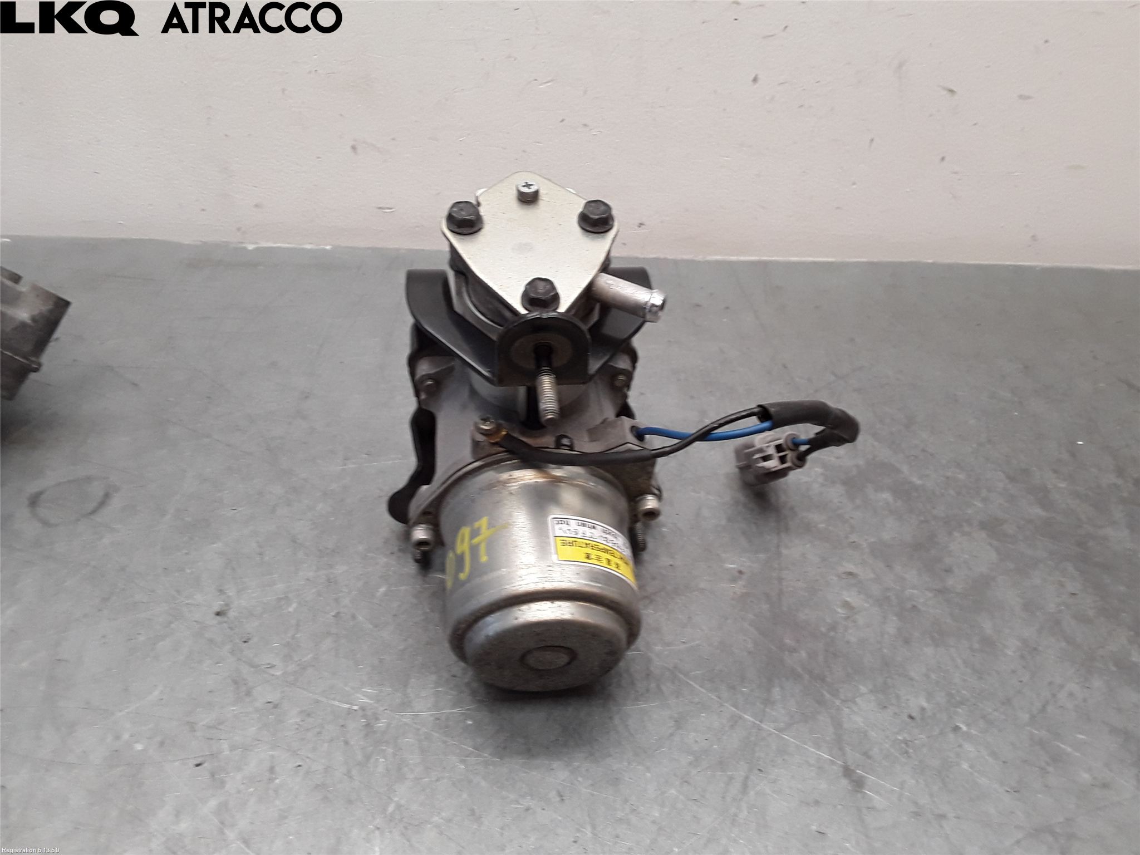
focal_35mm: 28
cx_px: 570
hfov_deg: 63.4
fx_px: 922
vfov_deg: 49.7
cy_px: 428
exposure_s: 1/100
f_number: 1.9
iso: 64
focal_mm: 2.91
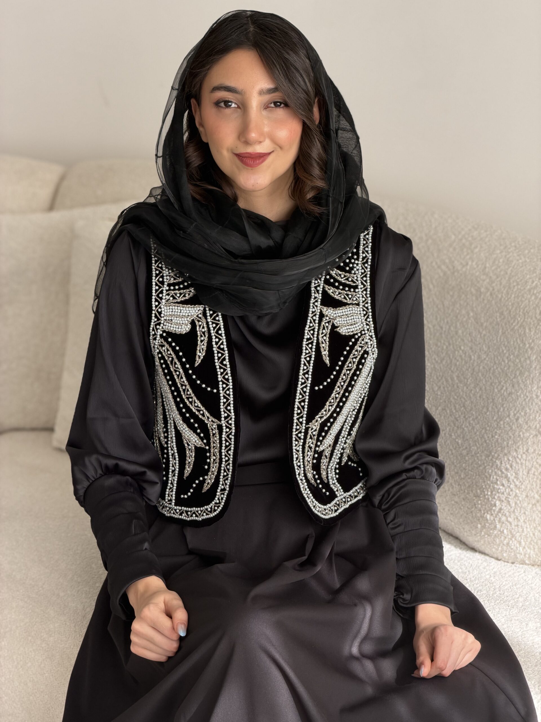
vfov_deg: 19.6
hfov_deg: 14.8
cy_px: 361
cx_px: 270
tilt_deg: -19.6
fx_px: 2084
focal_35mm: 100
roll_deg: +0.2
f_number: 2.8
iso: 80
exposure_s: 1/121
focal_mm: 16.89
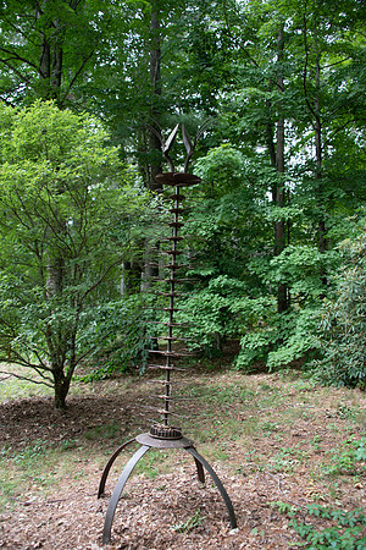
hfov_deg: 46.4
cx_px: 183
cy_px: 275
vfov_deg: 65.5
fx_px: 427
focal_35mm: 28
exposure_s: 1/60
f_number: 4
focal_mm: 28
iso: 200
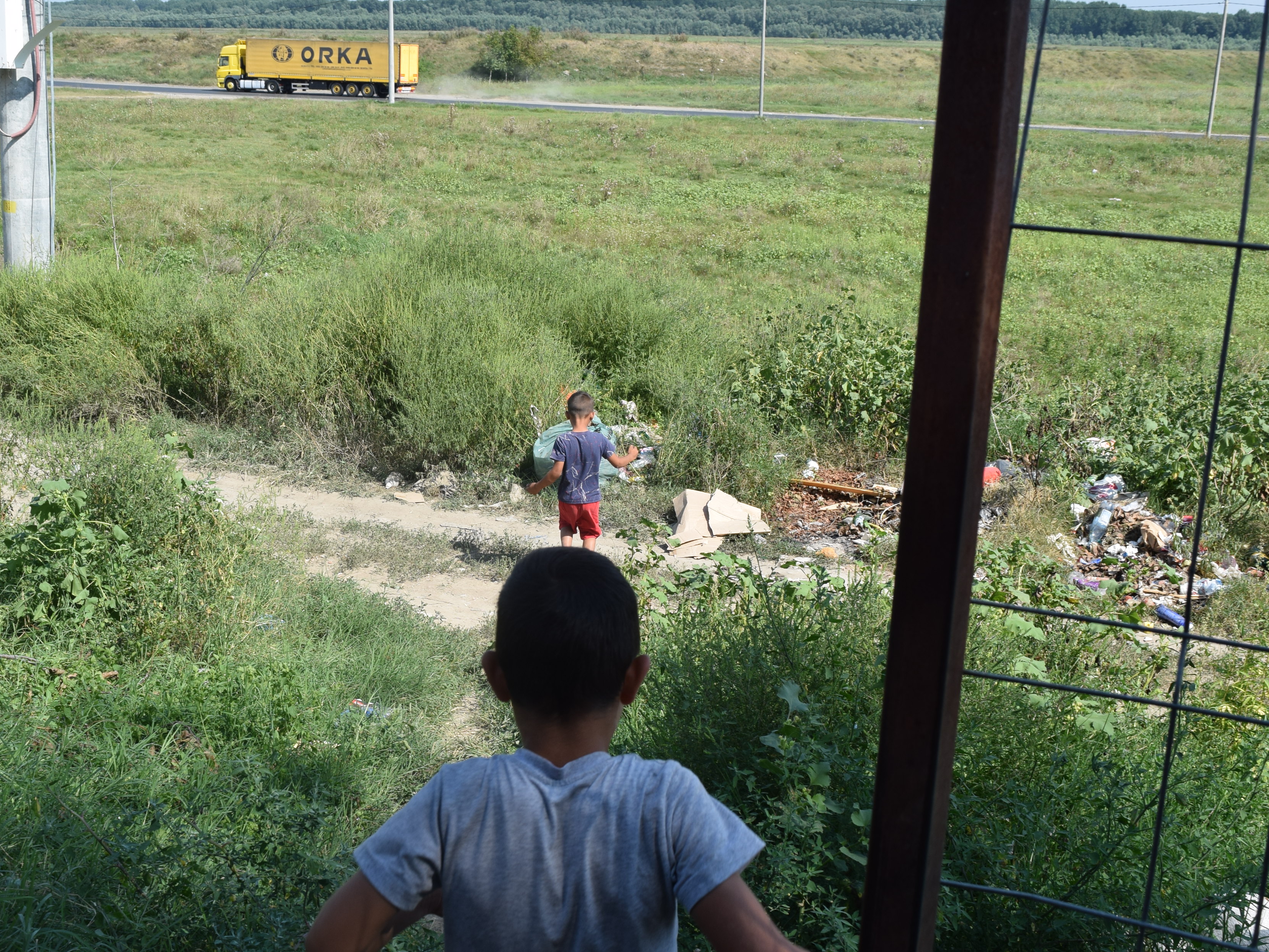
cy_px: 489
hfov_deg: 40.4
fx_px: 1723
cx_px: 554
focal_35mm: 47
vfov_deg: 30.9
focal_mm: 24
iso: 200
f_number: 9
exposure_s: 1/320
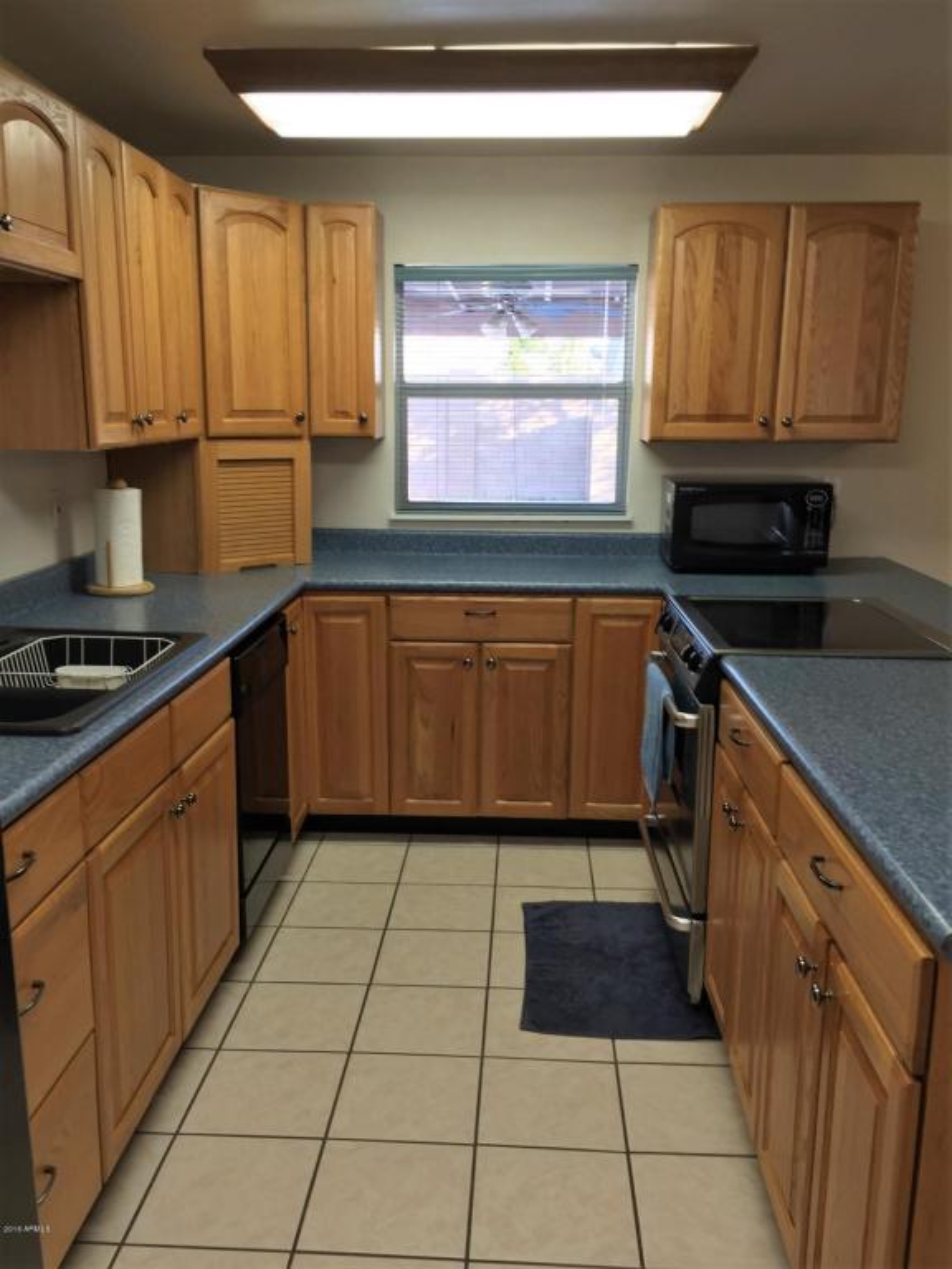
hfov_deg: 48.2
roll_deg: +0.6
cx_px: 476
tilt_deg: -13.9
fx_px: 1063
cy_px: 634
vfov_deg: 61.7
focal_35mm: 29
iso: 40
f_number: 2.2
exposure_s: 1/30
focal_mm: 4.15
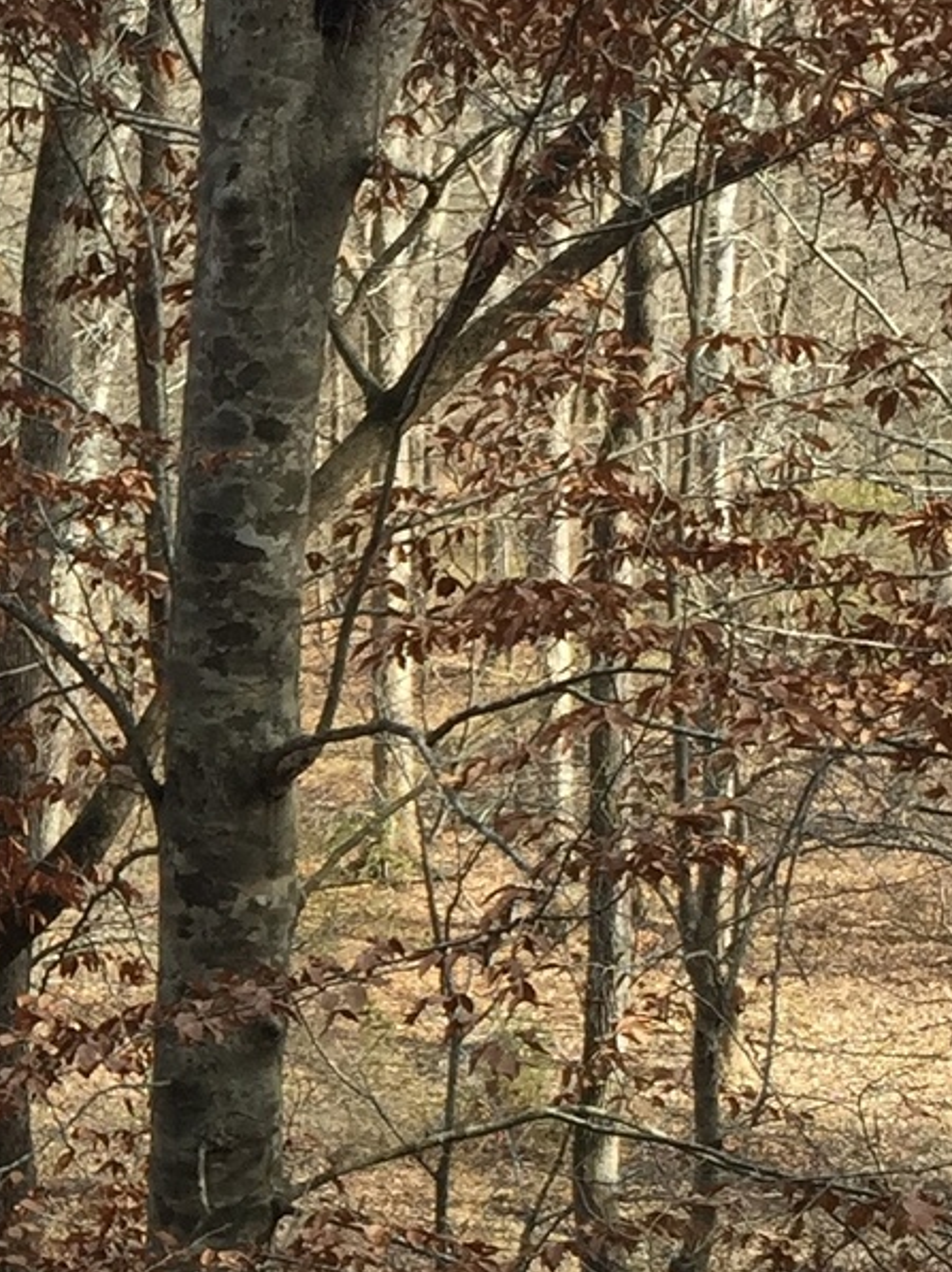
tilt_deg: -13.4
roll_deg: +3.0
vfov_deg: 17.3
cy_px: 1153
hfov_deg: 12.4
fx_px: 4111
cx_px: -598
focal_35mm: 112
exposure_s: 1/408
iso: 32
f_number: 2.2
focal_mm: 4.15
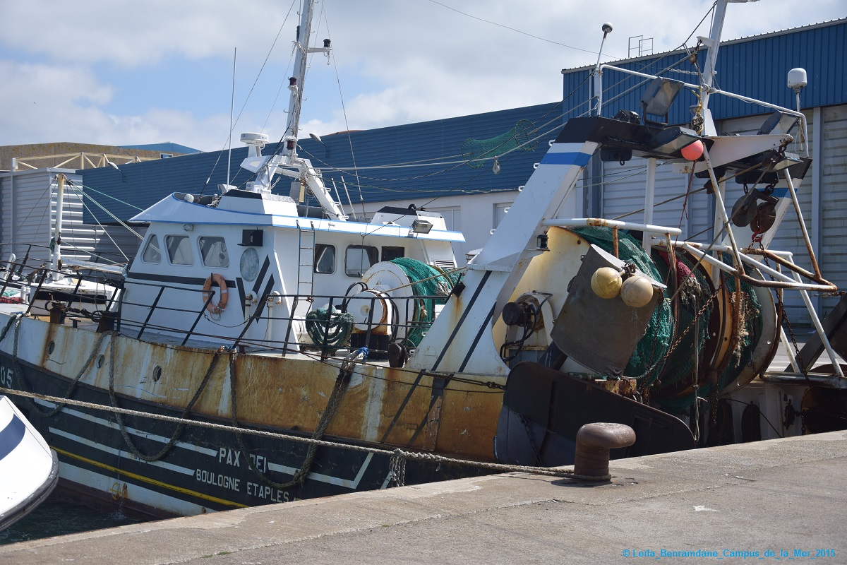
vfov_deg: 26.5
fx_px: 1200
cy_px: 282
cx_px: 424
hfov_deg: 38.9
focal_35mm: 51
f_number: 4.2
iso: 200
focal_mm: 34
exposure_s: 1/1600
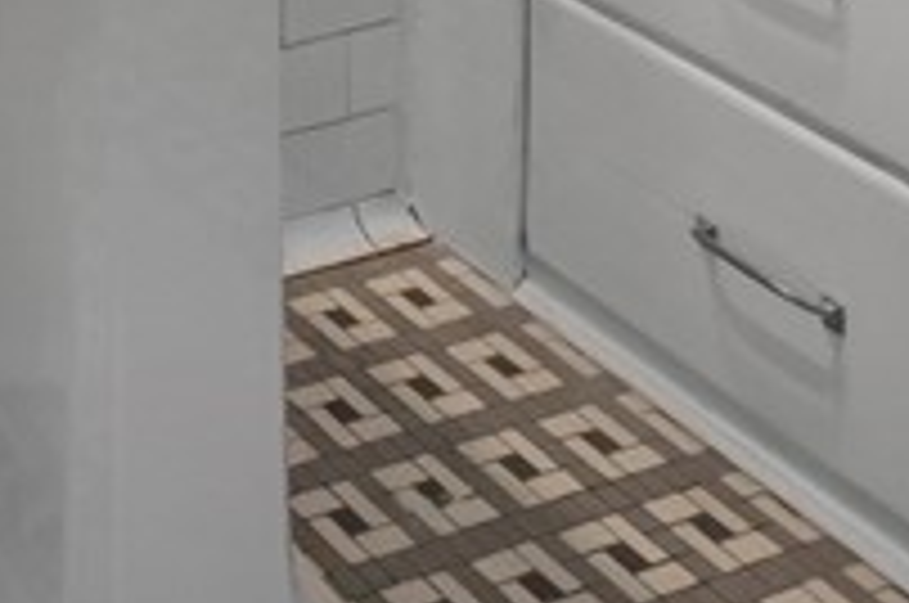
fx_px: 1765
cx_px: -734
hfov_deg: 20.4
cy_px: -956
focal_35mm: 70
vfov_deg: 13.0
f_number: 9
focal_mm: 13
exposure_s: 1/6
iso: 250
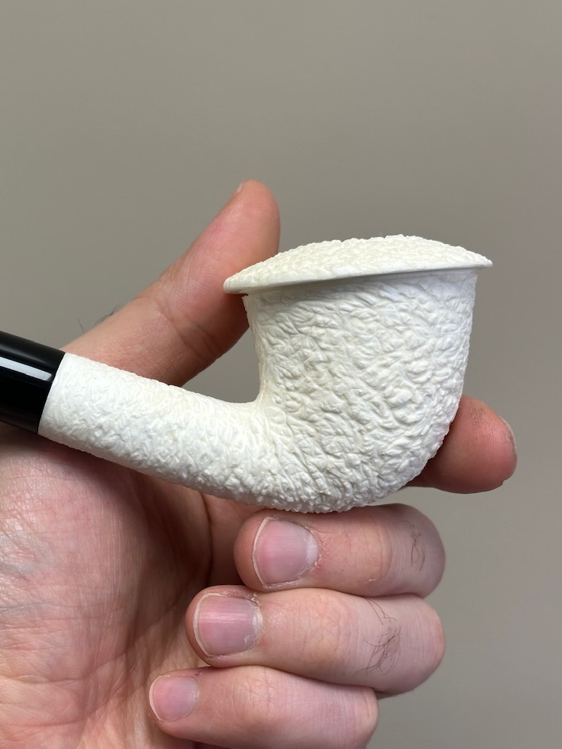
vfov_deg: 29.8
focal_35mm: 65
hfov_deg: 22.3
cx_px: 109
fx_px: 1407
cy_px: 371
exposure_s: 1/100
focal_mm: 6.86
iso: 64
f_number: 1.78
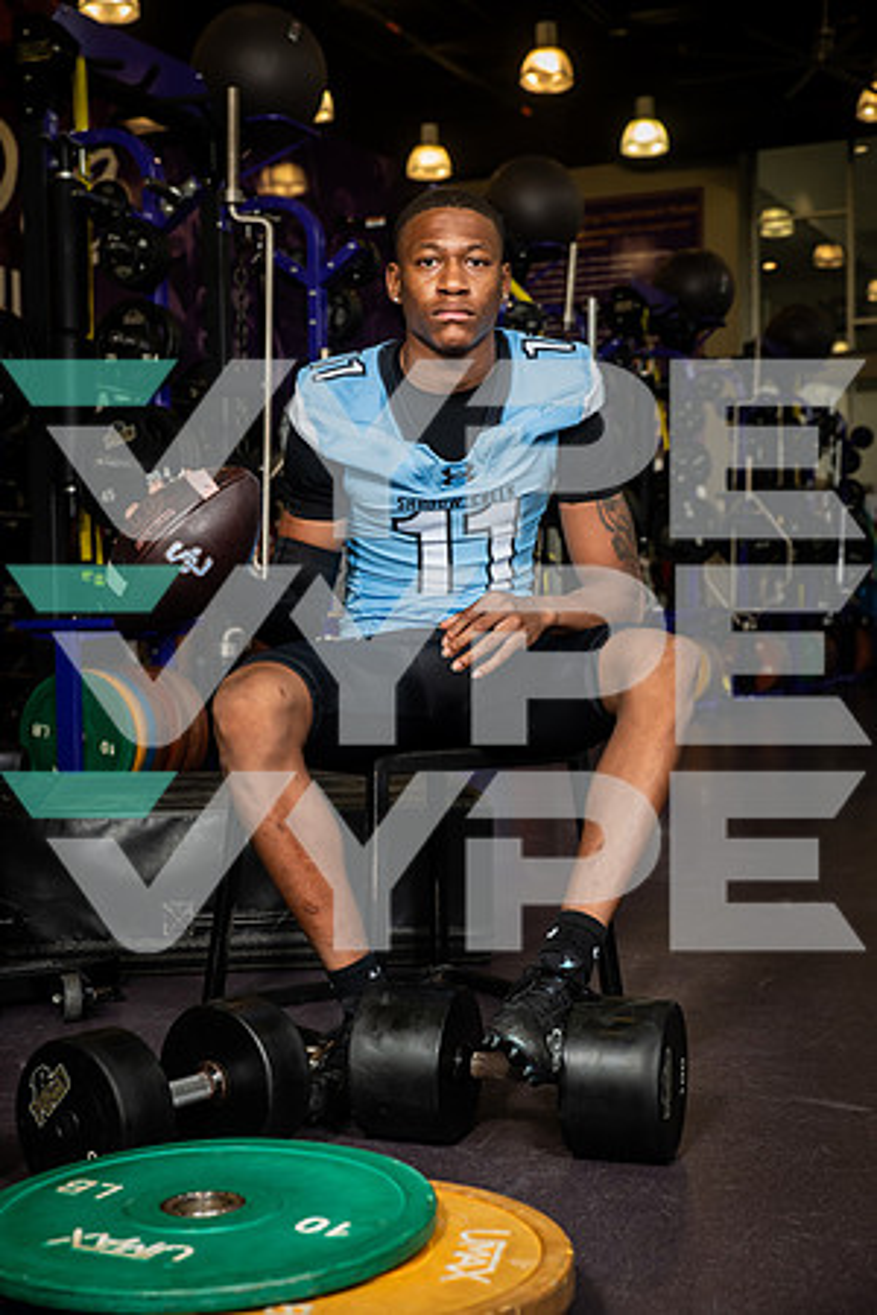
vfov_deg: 38.2
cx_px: 438
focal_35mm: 52
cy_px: 658
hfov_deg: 26.0
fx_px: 1900
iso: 500
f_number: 5.6
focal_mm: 52
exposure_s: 1/250
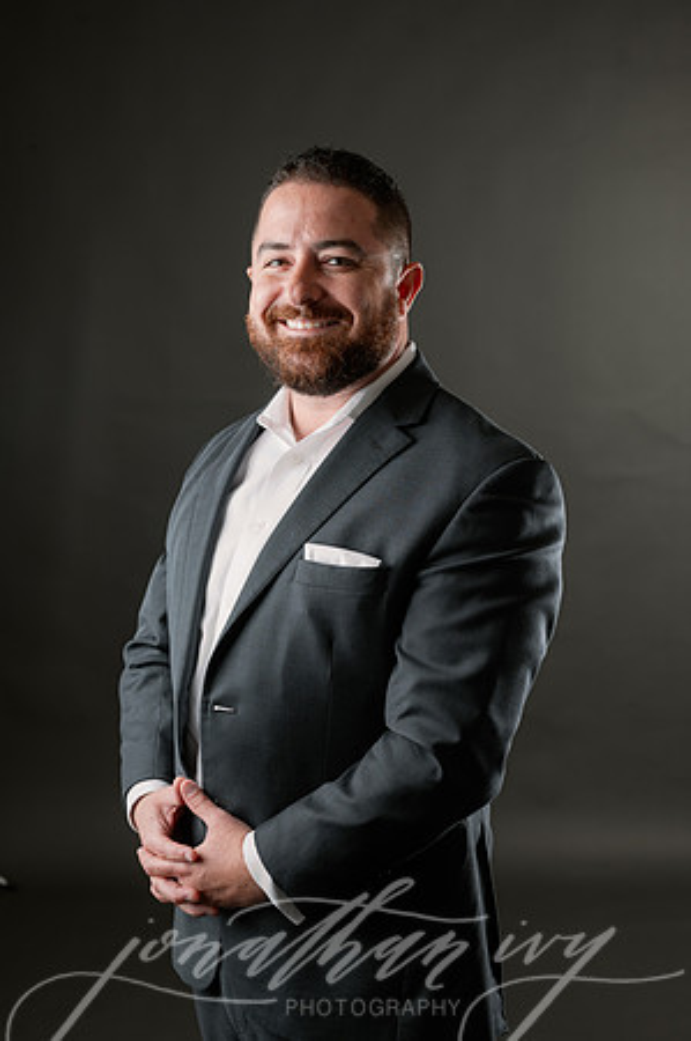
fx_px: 1443
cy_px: 520
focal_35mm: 50
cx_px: 346
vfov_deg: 39.6
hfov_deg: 26.9
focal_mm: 50
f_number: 5
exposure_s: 1/200
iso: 100
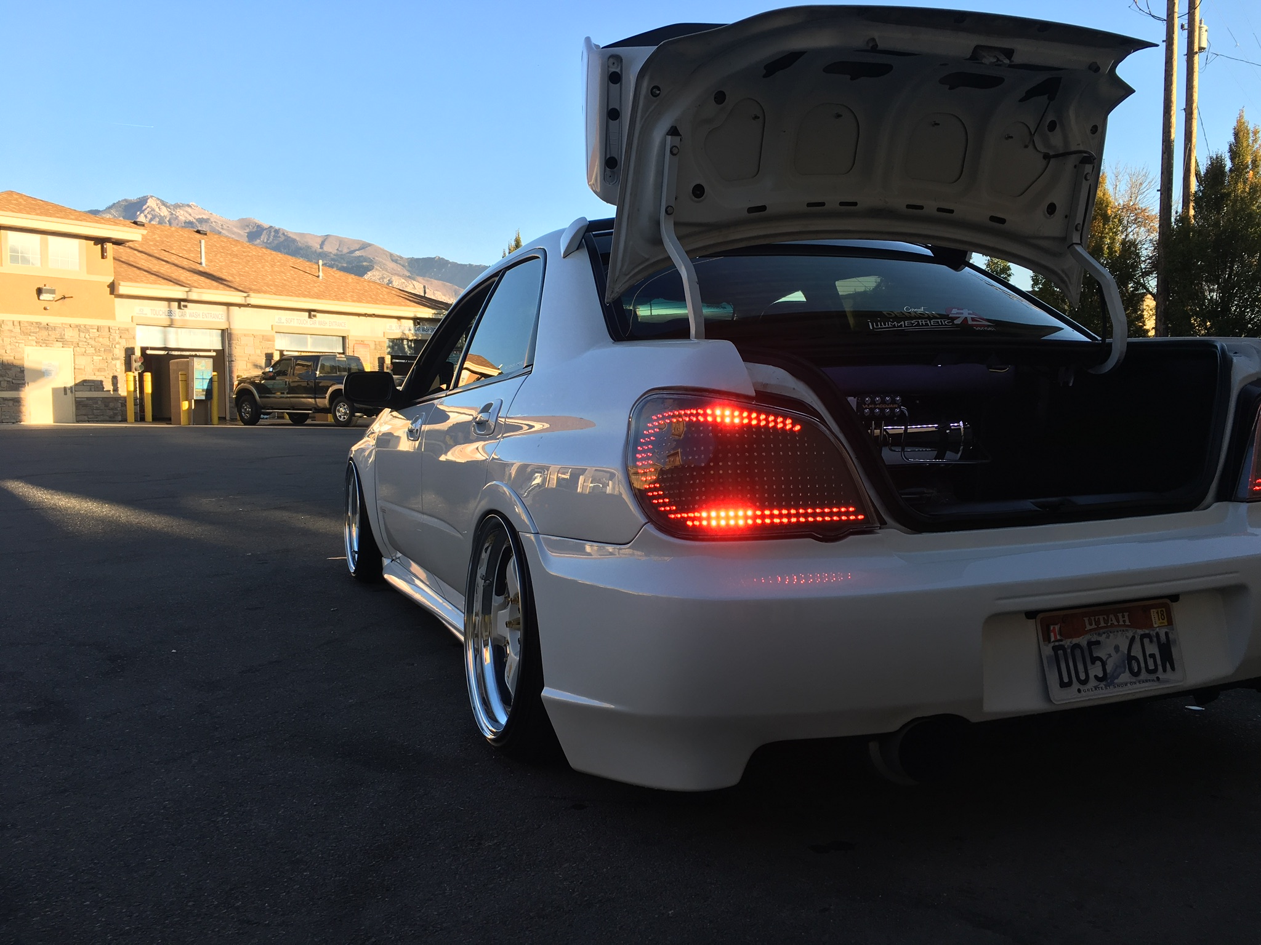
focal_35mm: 29
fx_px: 1056
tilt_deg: -4.4
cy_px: 472
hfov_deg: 61.7
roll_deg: -0.3
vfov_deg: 48.2
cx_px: 630
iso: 25
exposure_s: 1/450
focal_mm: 4.15
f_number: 2.2
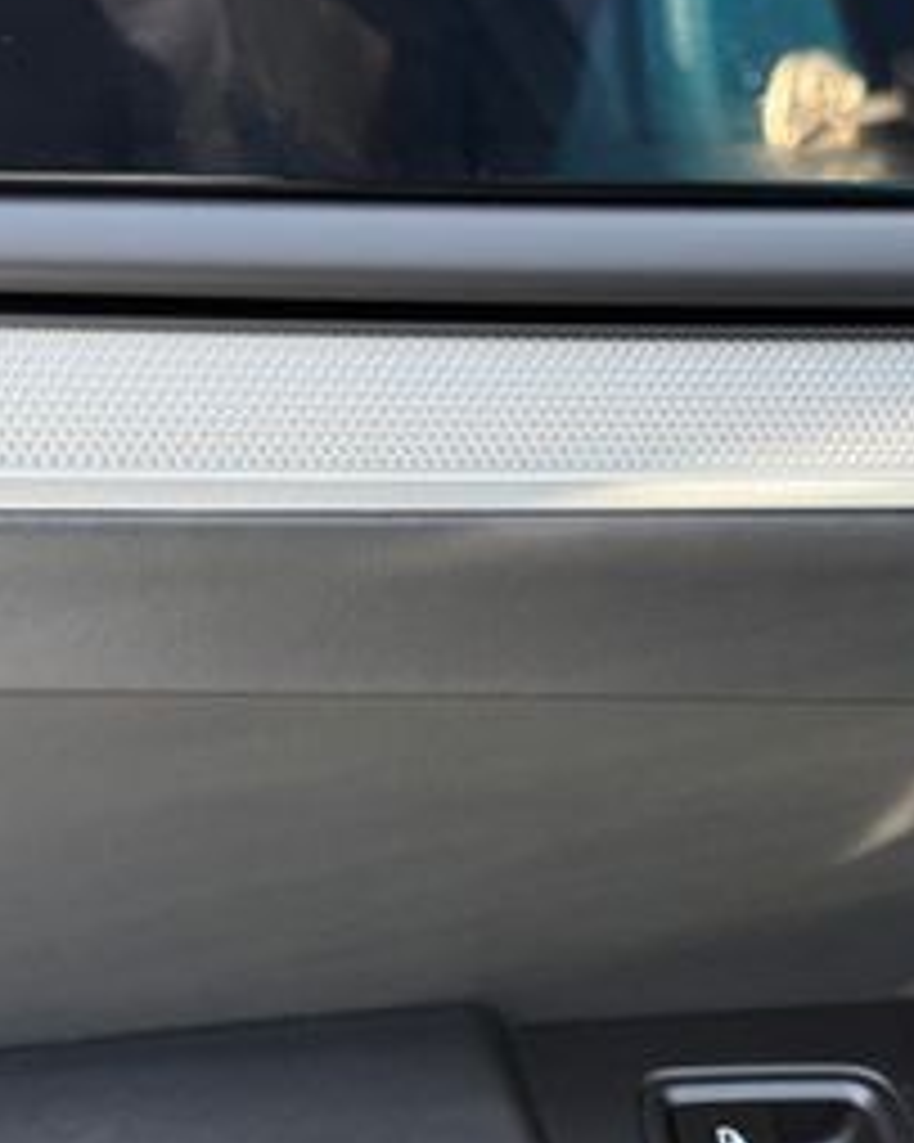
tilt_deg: -32.9
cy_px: 792
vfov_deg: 31.6
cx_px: 536
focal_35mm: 59
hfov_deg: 25.8
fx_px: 1996
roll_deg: +4.6
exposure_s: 1/140
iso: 100
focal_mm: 6.76
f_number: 1.78
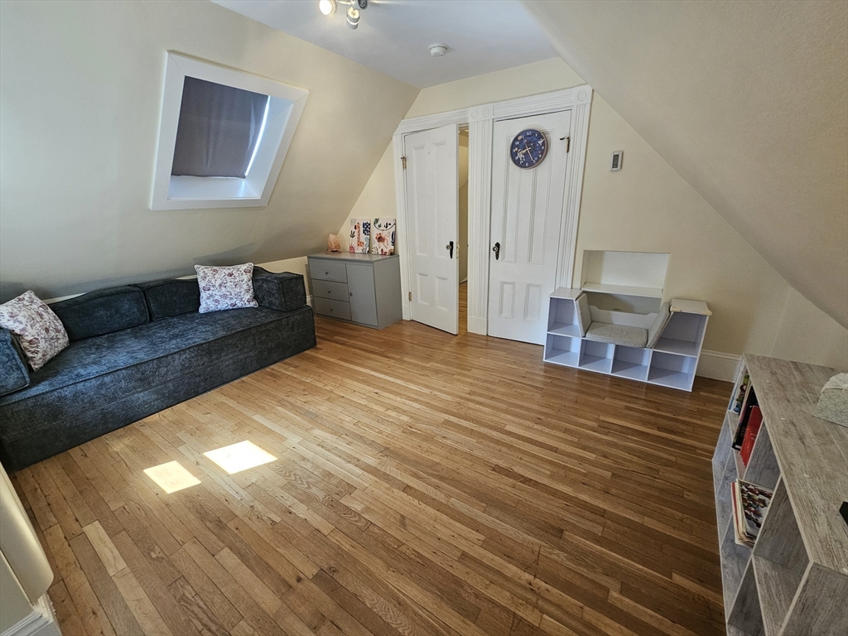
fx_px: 318
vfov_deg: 89.9
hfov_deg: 106.2
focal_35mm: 13
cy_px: 318
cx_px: 424
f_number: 2.2
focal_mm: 2.2
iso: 160
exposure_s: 1/60
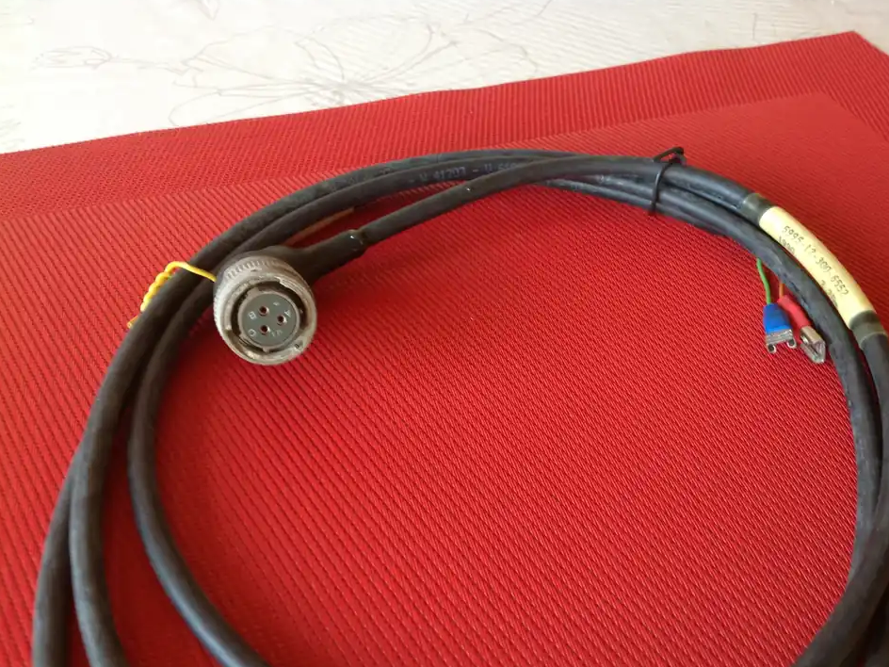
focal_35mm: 37
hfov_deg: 50.1
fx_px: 950
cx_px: 450
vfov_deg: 38.7
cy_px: 326
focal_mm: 4.28
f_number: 2.4
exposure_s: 1/15
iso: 50
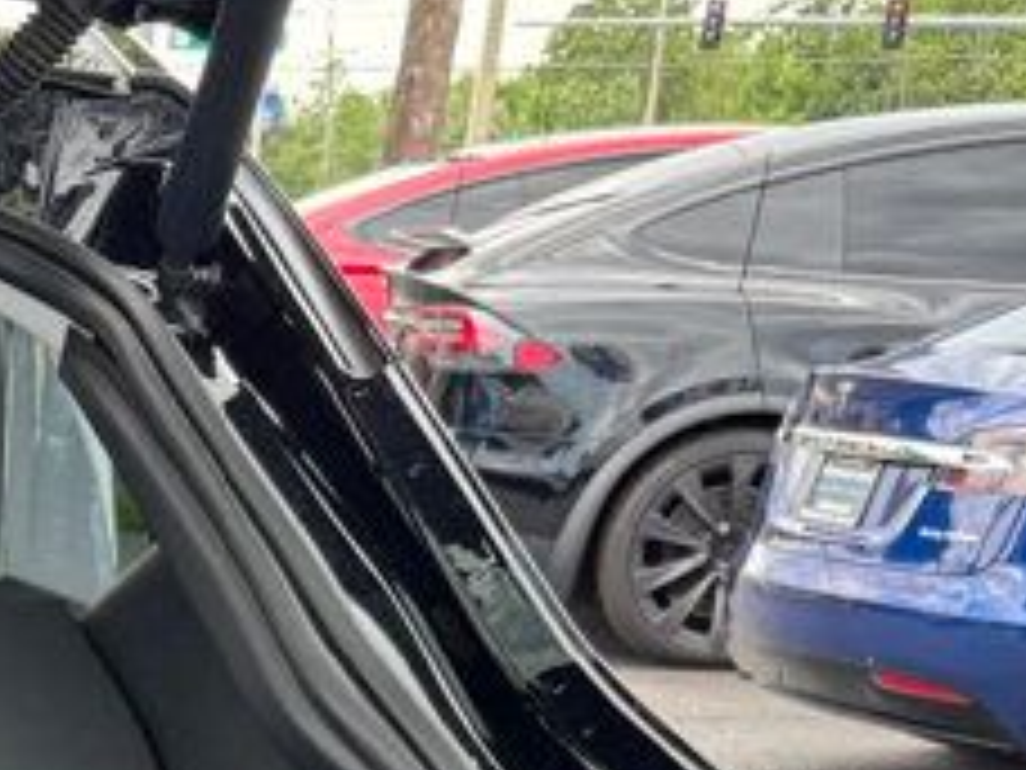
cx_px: -774
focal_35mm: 108
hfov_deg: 15.8
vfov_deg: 12.1
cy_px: 1558
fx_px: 3201
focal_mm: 6.76
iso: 100
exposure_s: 1/448
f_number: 1.78
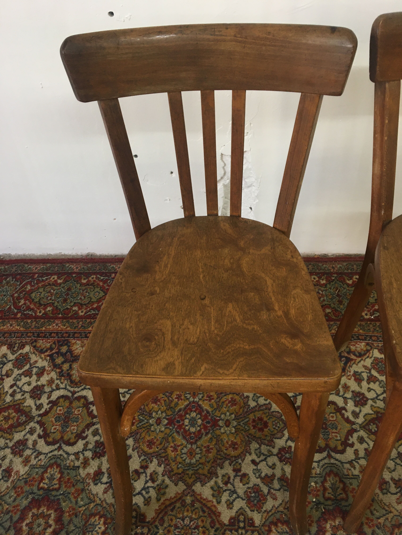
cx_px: 201
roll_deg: +5.8
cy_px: 268
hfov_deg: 48.2
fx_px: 449
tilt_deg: -44.1
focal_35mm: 29
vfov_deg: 61.7
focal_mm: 4.15
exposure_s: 1/33
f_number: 2.2
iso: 125
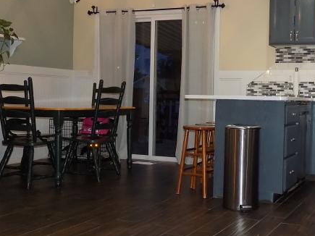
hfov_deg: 37.6
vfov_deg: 29.1
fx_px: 455
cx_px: 219
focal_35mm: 50
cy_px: 106
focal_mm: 6.1
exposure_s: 1/30
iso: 320
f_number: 3.4
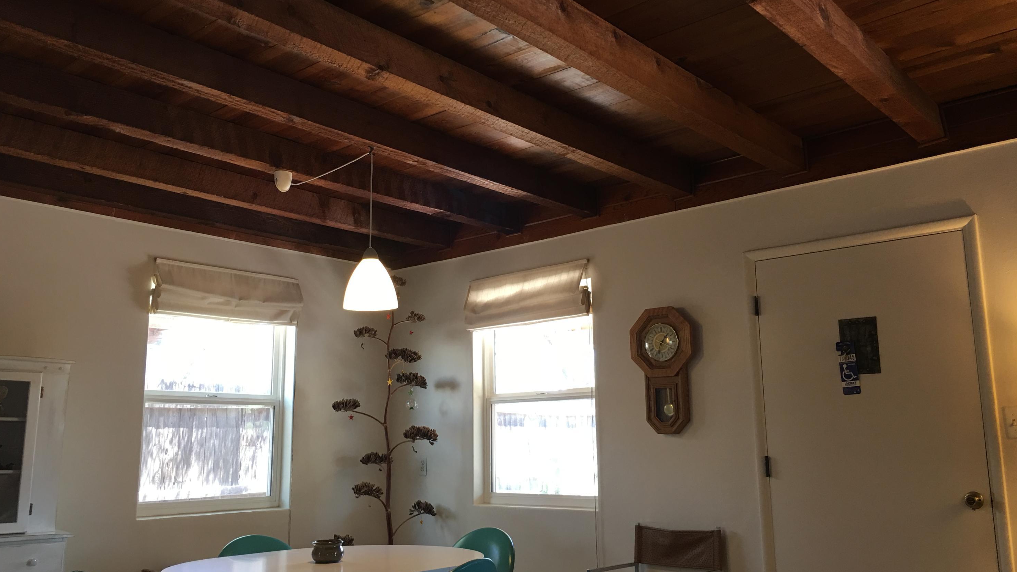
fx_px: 863
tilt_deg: +10.4
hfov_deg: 61.0
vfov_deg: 36.7
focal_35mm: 32
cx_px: 512
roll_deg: +0.2
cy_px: 292
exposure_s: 1/15
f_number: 2.2
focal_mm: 4.15
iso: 32
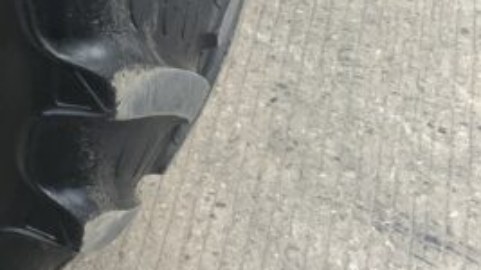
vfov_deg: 9.6
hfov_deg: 17.0
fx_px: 1543
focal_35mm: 121
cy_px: -178
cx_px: -86
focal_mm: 3
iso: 16
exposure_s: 1/400
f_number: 1.8
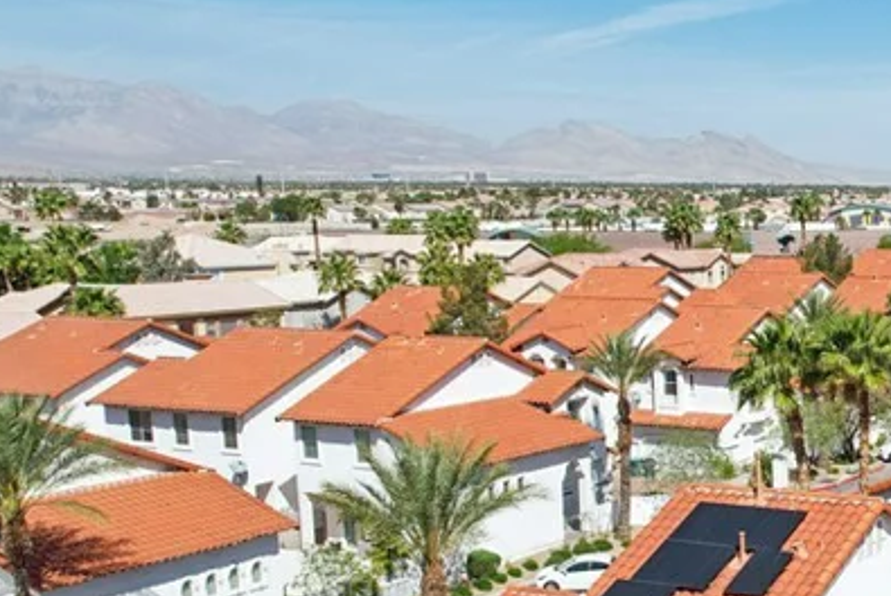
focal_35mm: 57
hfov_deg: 31.1
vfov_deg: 23.6
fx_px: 1412
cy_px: 441
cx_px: 986
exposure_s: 1/3000
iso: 150
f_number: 2.8
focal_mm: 8.4
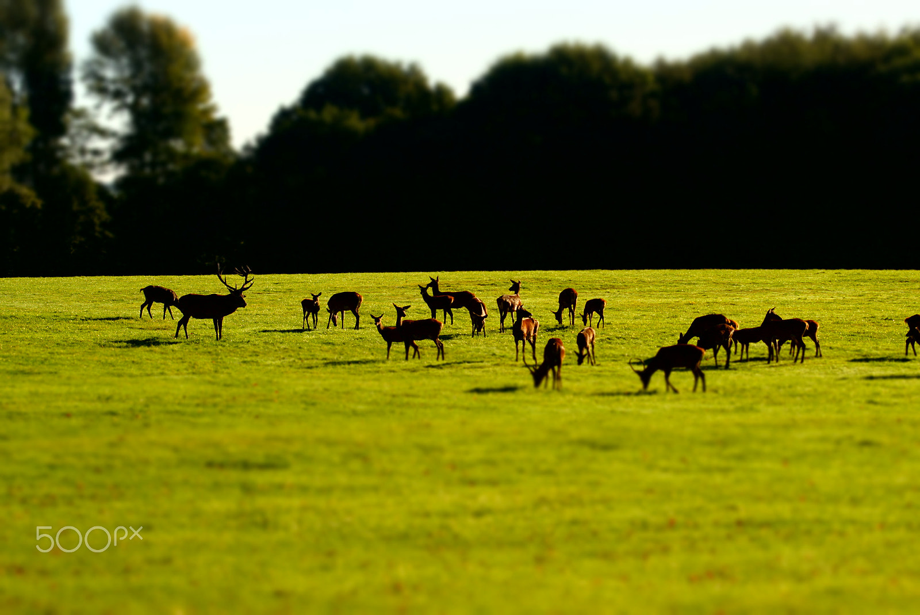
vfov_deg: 10.8
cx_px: 460
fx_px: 3260
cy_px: 308
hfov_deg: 16.1
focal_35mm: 128
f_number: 6.3
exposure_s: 1/160
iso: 125
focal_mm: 85
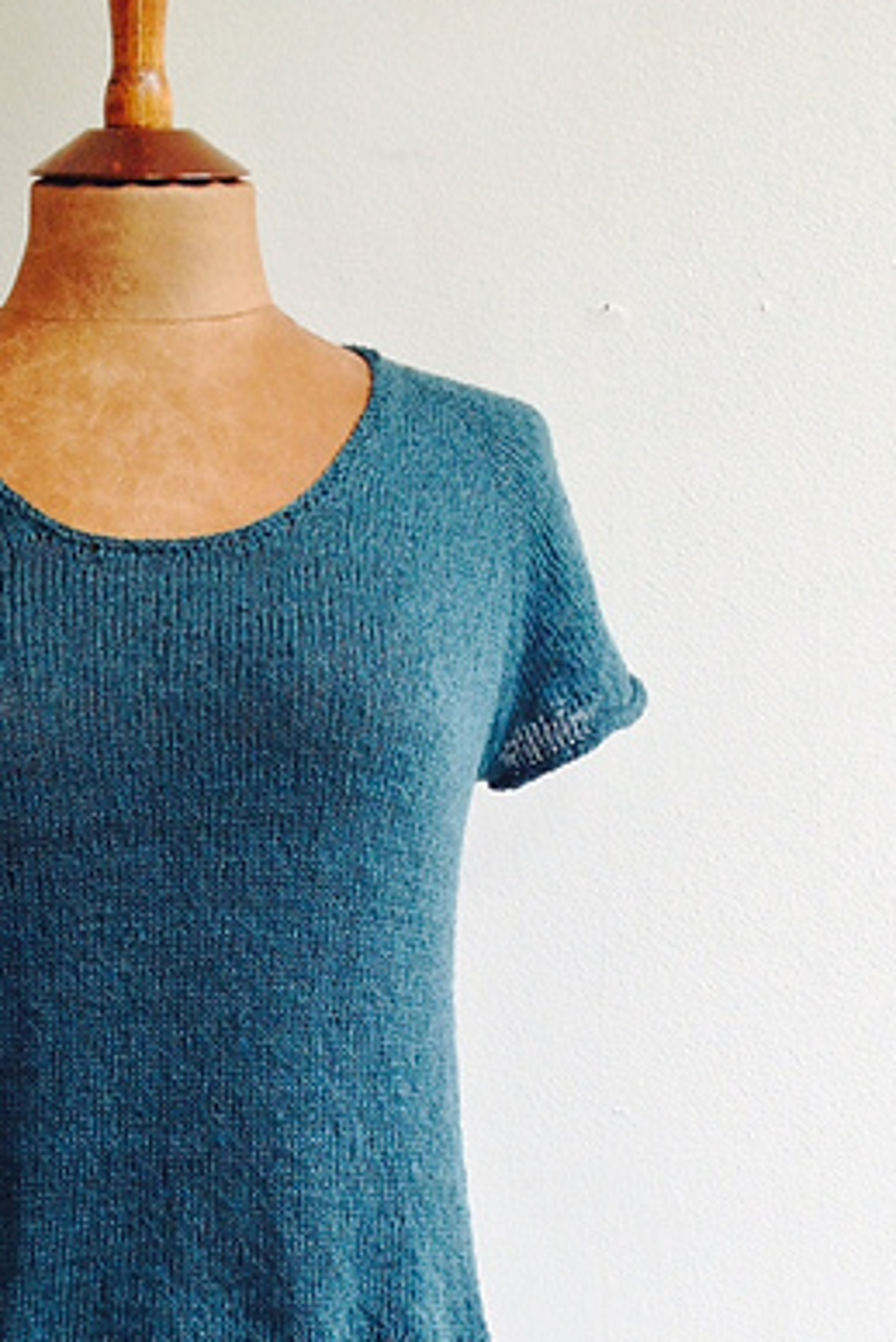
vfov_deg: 32.4
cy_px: 1083
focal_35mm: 60
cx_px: 166
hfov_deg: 22.3
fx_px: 2238
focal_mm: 4.28
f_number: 2.4
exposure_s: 1/60
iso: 64
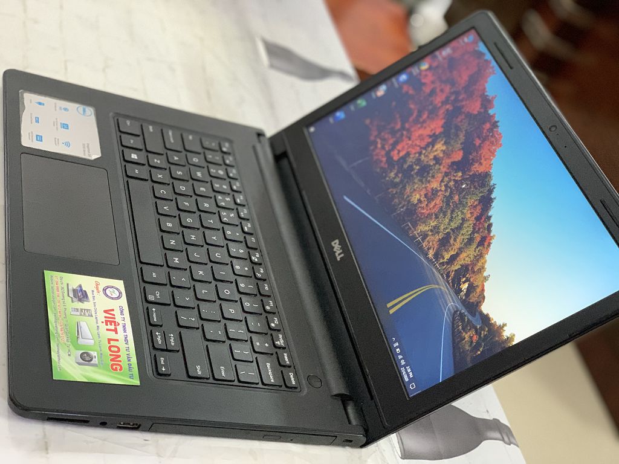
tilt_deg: -33.1
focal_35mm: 52
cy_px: 232
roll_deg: -31.9
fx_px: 930
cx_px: 310
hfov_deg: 36.8
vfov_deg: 28.0
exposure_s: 1/50
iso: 400
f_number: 2.4
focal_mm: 6
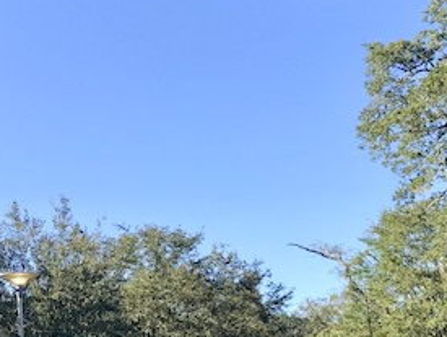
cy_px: 252
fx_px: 789
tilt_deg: +11.1
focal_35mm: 61
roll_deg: +4.0
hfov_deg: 31.0
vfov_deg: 23.8
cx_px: 107
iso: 20
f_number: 1.8
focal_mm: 3.99
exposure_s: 1/1100
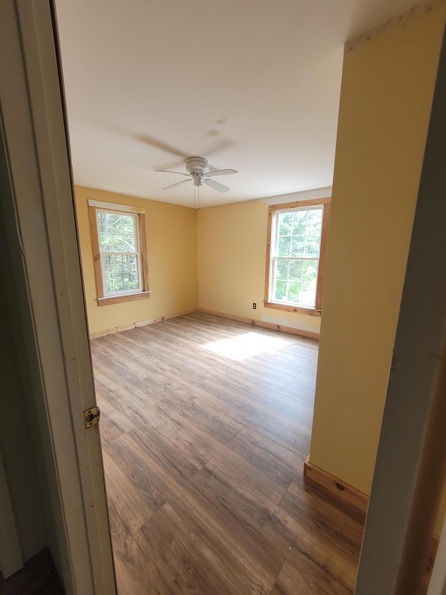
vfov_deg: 106.2
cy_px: 298
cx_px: 223
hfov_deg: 89.9
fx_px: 223
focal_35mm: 13
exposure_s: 1/60
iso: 64
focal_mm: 1.74
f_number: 2.2
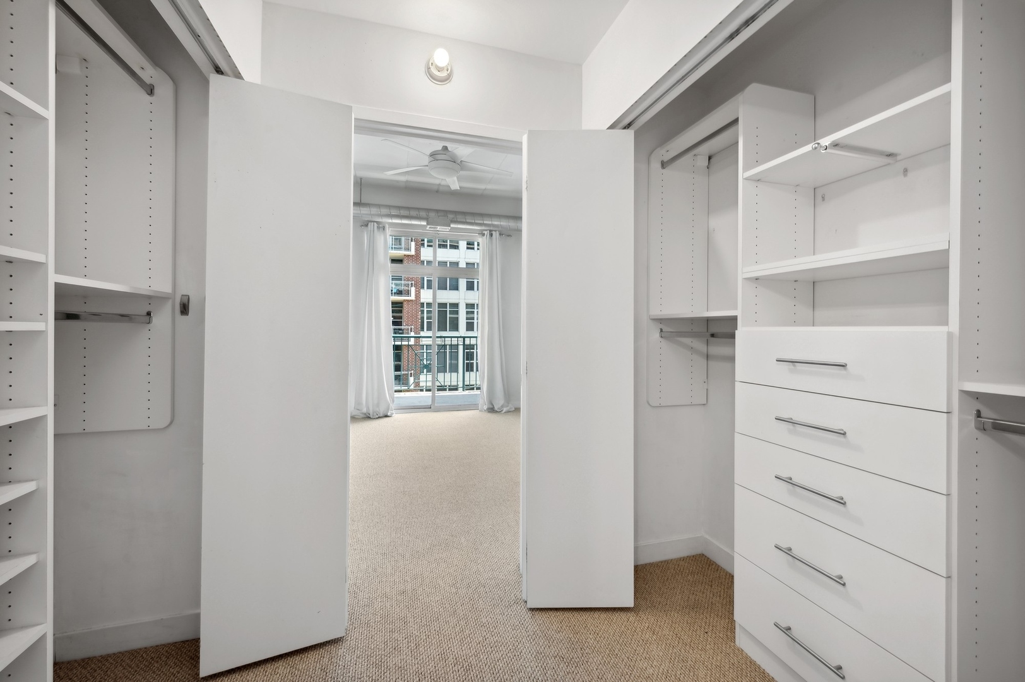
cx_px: 512
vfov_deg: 81.1
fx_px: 398
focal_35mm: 14
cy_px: 341
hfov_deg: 104.3
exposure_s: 1/4
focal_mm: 14
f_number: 9
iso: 100
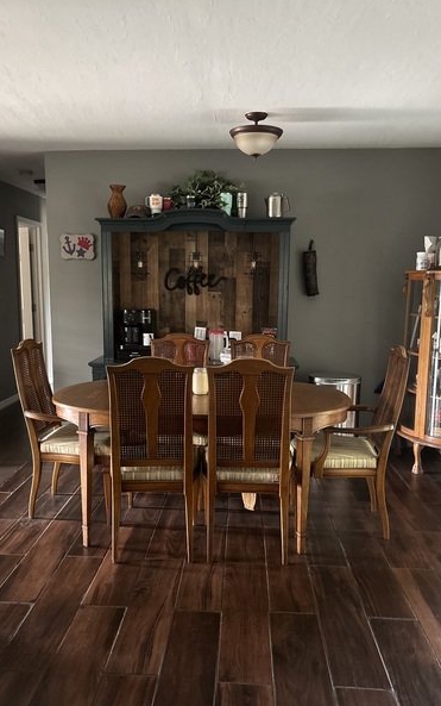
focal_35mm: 31
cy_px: 374
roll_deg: -0.3
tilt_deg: -8.4
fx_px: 596
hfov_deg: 40.6
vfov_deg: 61.2
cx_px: 204
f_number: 1.6
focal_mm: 5.96
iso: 640
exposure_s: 1/30
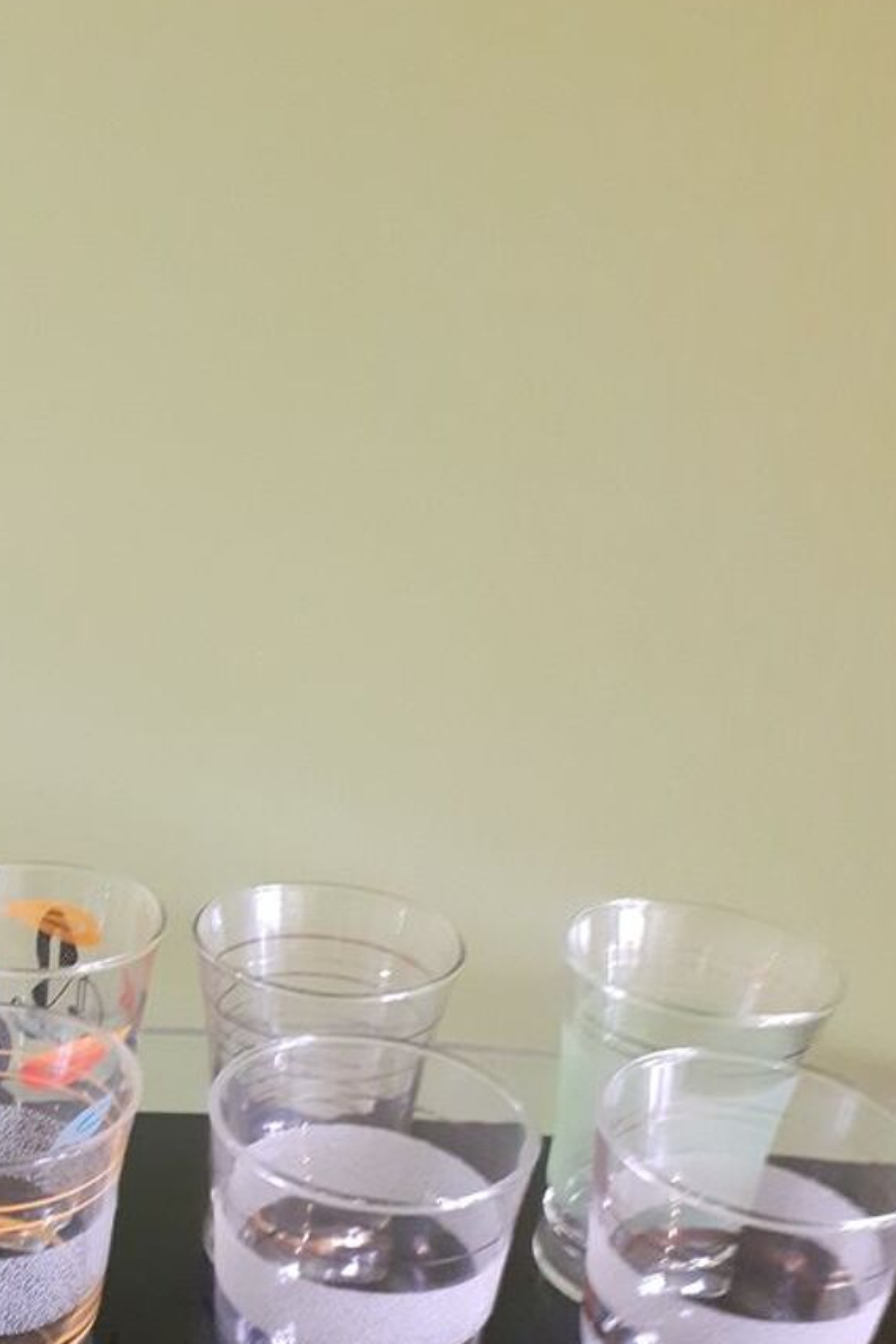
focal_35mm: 44
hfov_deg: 29.9
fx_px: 1643
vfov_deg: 43.5
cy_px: 959
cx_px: 193
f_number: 1.9
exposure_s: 1/20
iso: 500
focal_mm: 3.6
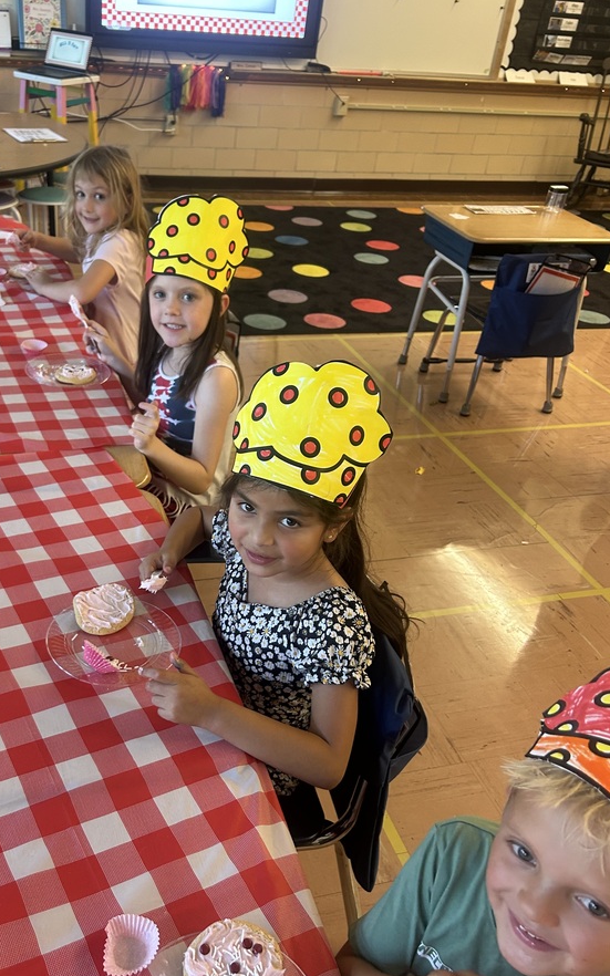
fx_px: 851
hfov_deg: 38.9
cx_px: 195
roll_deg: -5.0
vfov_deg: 59.5
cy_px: 544
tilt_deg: -34.9
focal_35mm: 32
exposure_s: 1/60
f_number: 1.5
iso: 160
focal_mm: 5.7
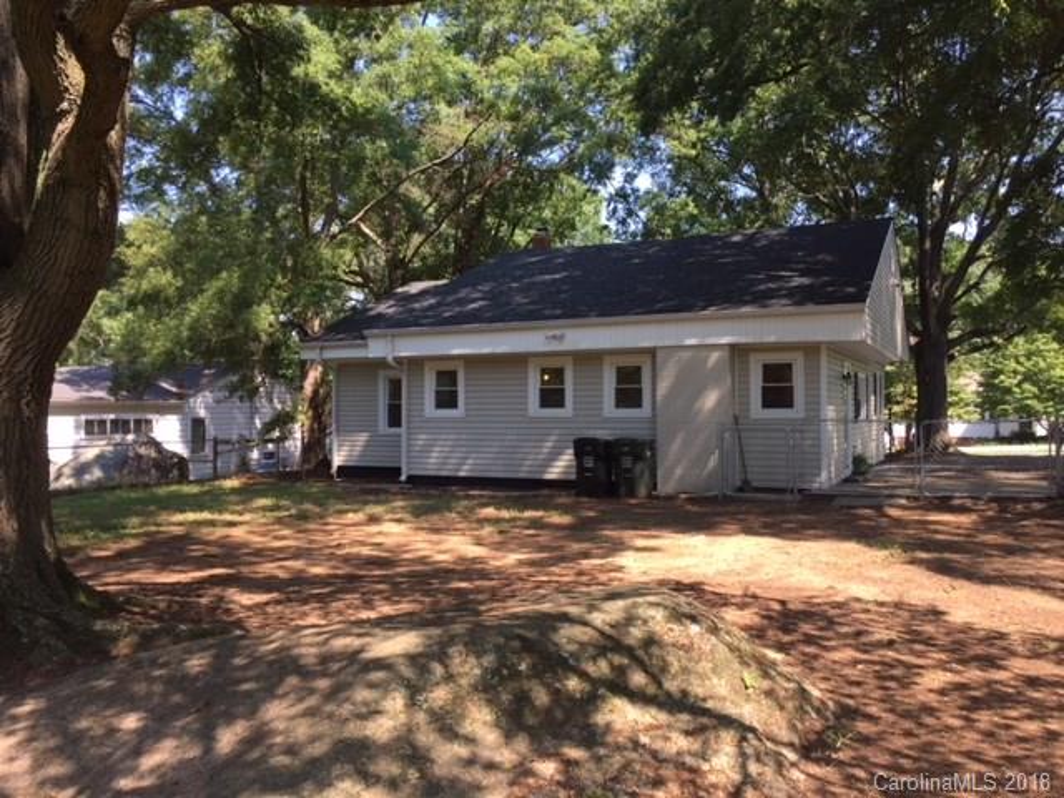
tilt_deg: +2.9
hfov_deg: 61.7
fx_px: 891
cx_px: 532
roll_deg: +0.6
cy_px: 399
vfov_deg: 48.2
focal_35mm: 29
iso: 32
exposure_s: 1/347
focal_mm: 4.15
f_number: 2.2
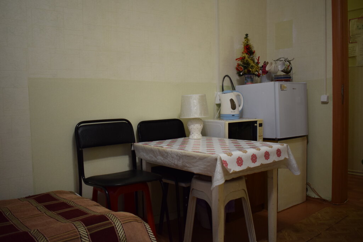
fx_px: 318
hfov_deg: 59.5
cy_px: 121
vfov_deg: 41.7
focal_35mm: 32
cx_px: 182
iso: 1000
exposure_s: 1/60
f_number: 3.8
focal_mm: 21
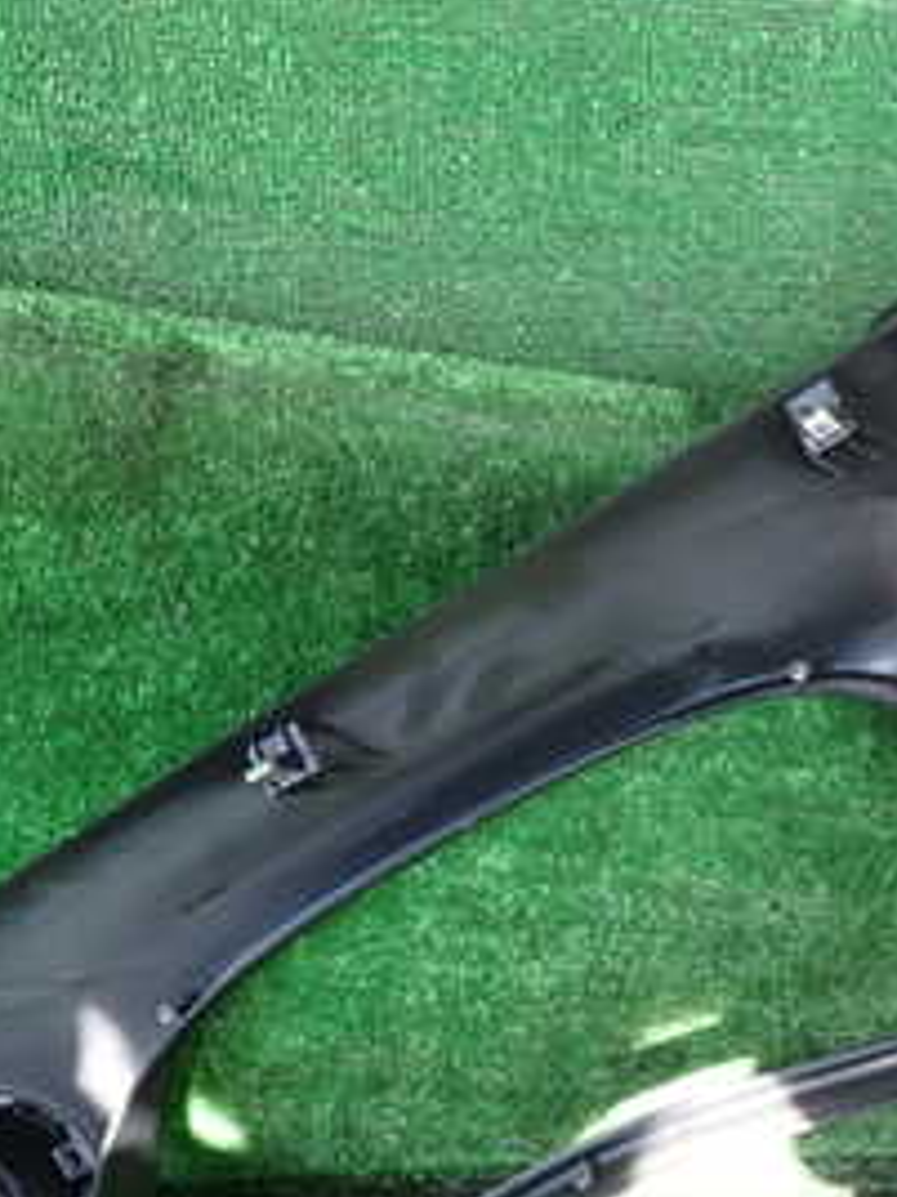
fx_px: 1935
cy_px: 643
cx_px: 959
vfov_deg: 34.3
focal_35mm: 56
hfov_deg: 24.5
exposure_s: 1/100
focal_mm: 4.5
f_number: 2
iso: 100
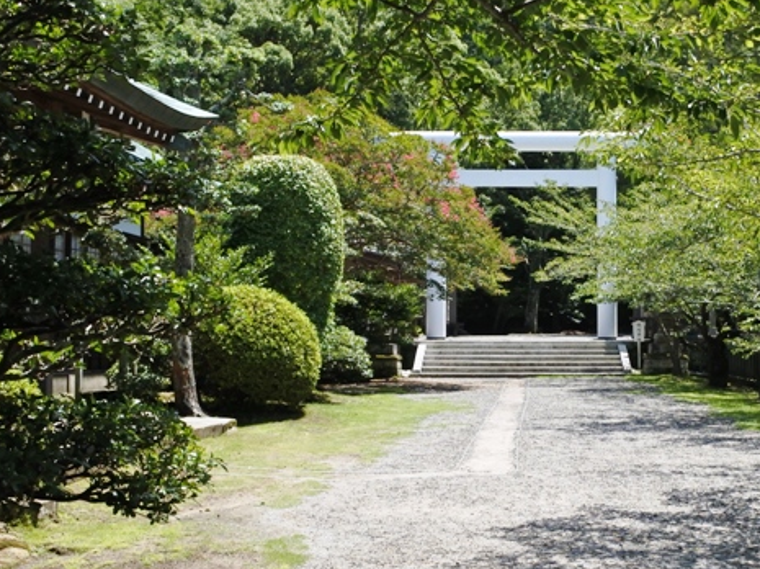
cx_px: 533
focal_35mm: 57
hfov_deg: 33.4
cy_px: 293
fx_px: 1250
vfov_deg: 25.6
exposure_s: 1/2500
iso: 640
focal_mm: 12.6
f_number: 4.5
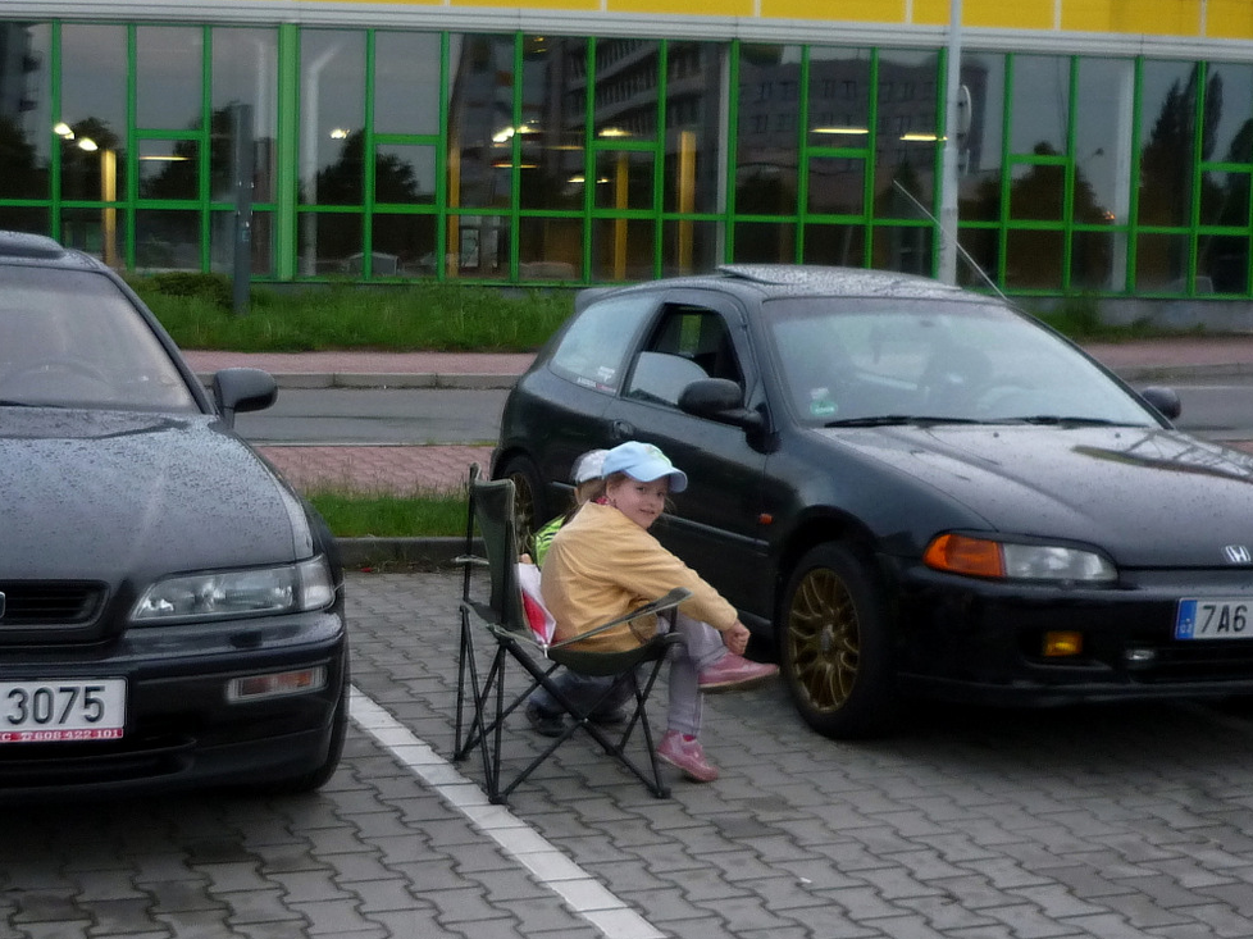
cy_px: 445
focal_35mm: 54
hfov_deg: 35.3
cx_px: 448
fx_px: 1954
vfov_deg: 27.0
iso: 200
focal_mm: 5.5
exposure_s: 1/20
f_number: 2.8
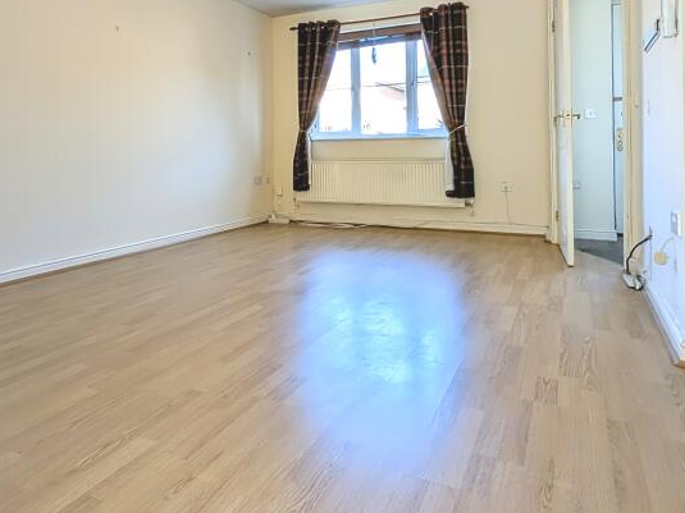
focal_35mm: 23
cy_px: 153
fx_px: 455
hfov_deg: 73.8
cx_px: 311
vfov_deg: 57.0
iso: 66
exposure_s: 1/143
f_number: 1.7
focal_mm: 2.02
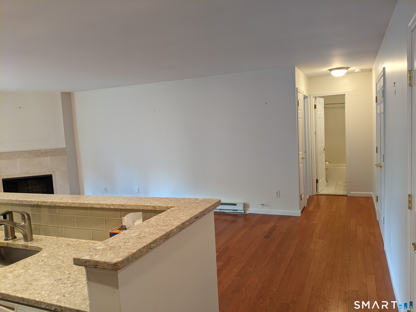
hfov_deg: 65.3
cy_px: 156
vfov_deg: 51.4
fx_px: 324
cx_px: 208
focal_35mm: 27
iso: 371
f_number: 1.8
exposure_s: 1/120
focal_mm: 4.44
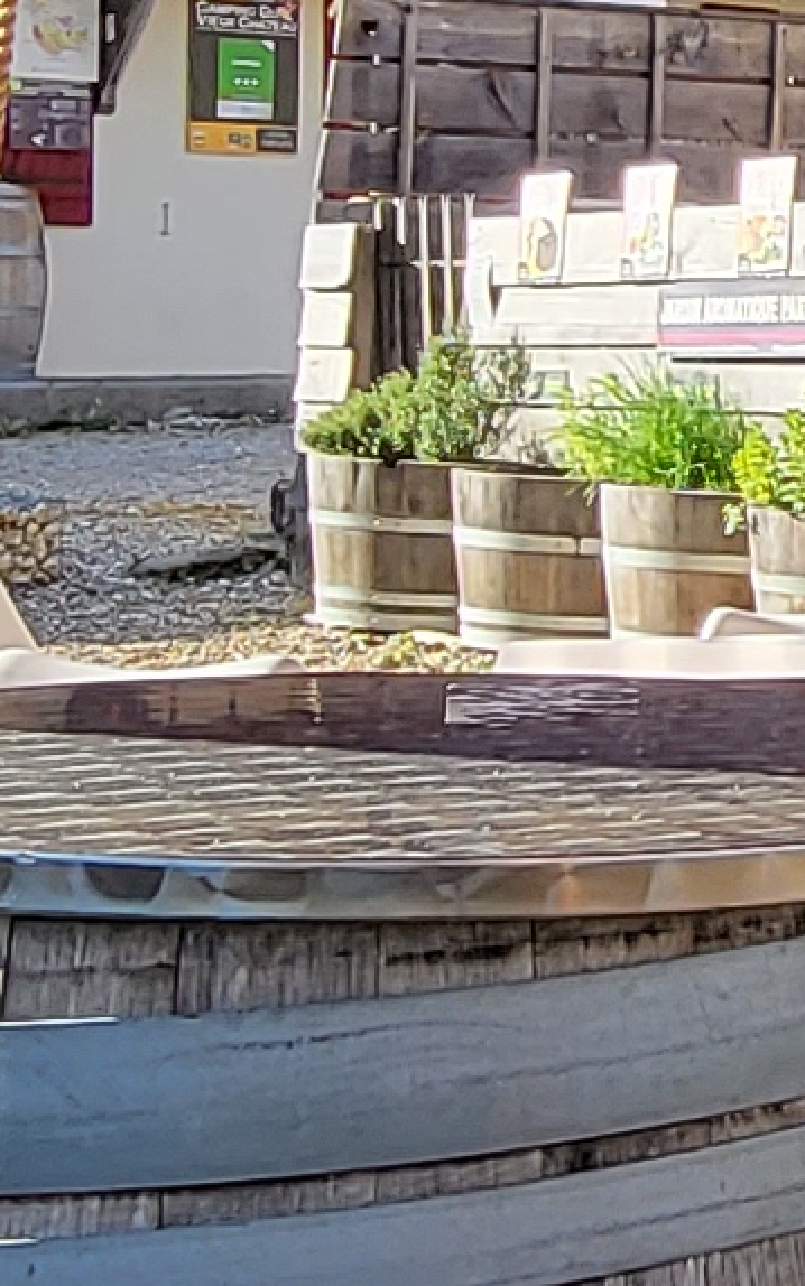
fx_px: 3368
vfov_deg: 21.4
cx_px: 1498
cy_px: 296
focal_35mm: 96
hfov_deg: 12.4
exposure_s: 1/241
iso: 32
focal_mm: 1.74
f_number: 2.2
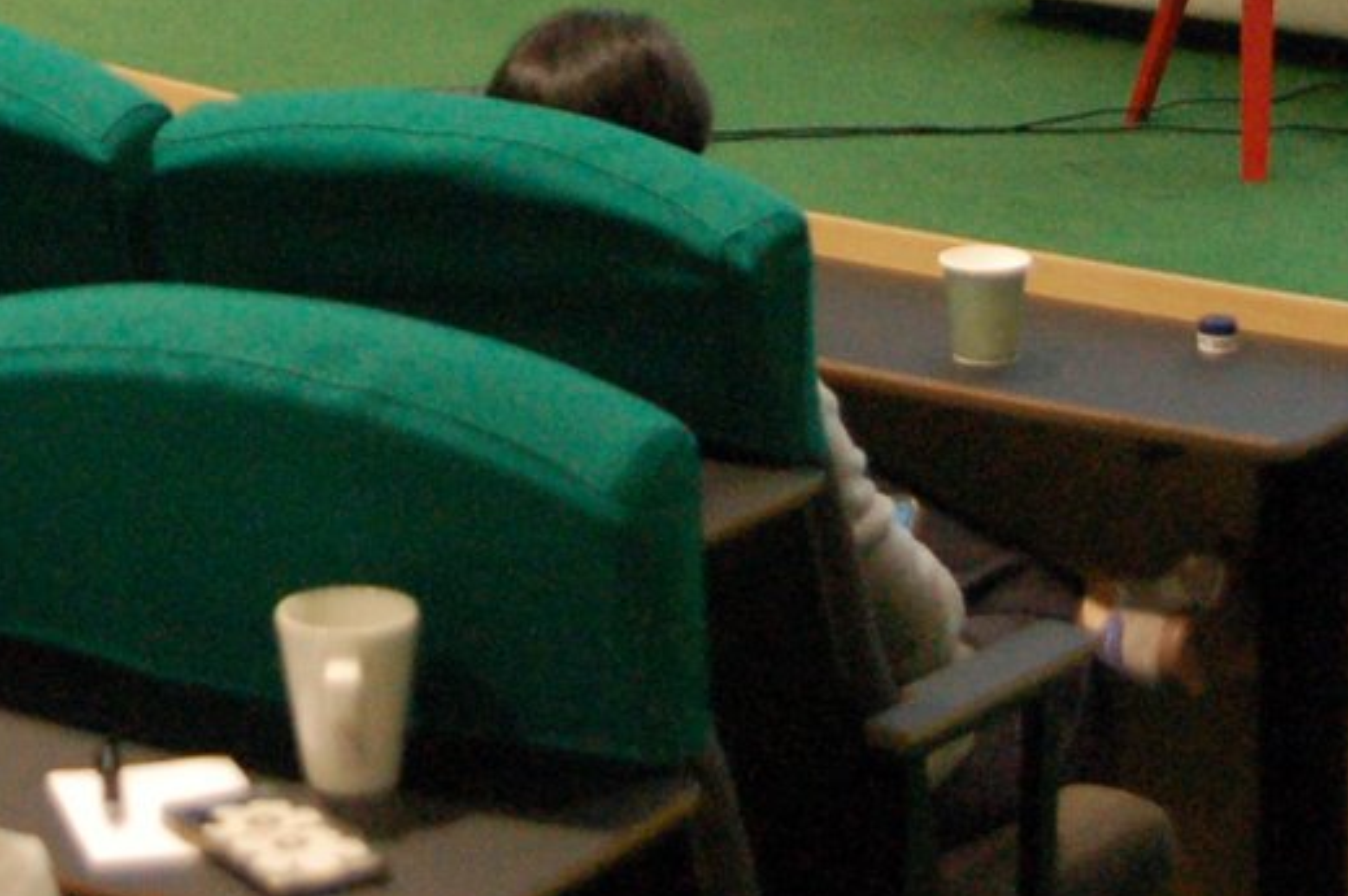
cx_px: 288
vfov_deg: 8.5
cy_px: -540
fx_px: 5833
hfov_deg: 13.1
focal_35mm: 156
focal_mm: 27
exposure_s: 1/125
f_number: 3.5
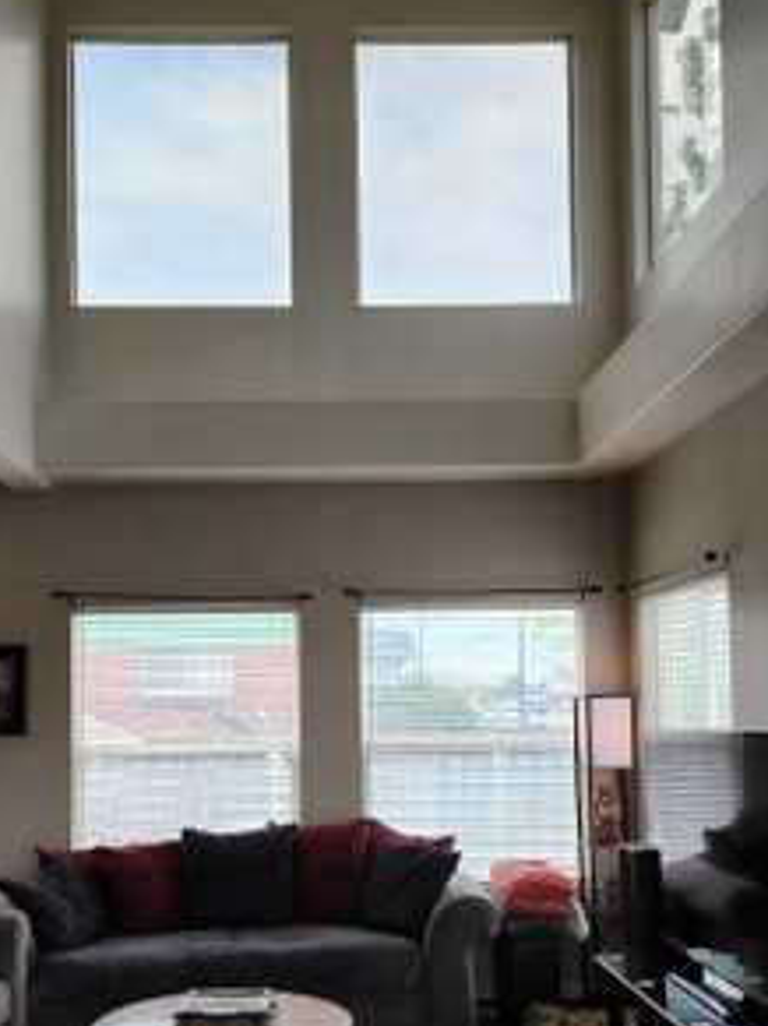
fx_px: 1125
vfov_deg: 48.4
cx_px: 335
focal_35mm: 38
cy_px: 656
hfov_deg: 37.6
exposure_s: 1/180
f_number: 1.8
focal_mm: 5.4
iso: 25
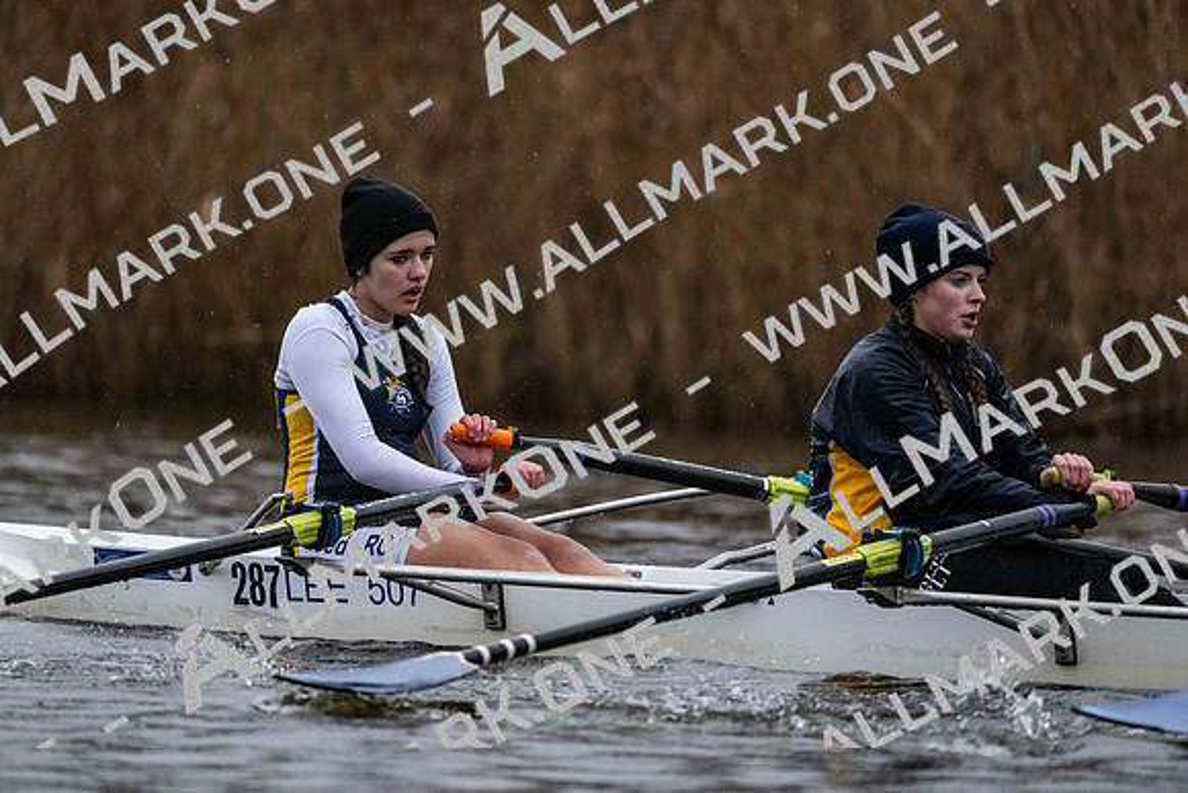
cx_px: 594
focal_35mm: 400
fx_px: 13202
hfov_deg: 5.2
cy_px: 396
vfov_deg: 3.4
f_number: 4.5
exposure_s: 1/1600
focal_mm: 400
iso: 7200
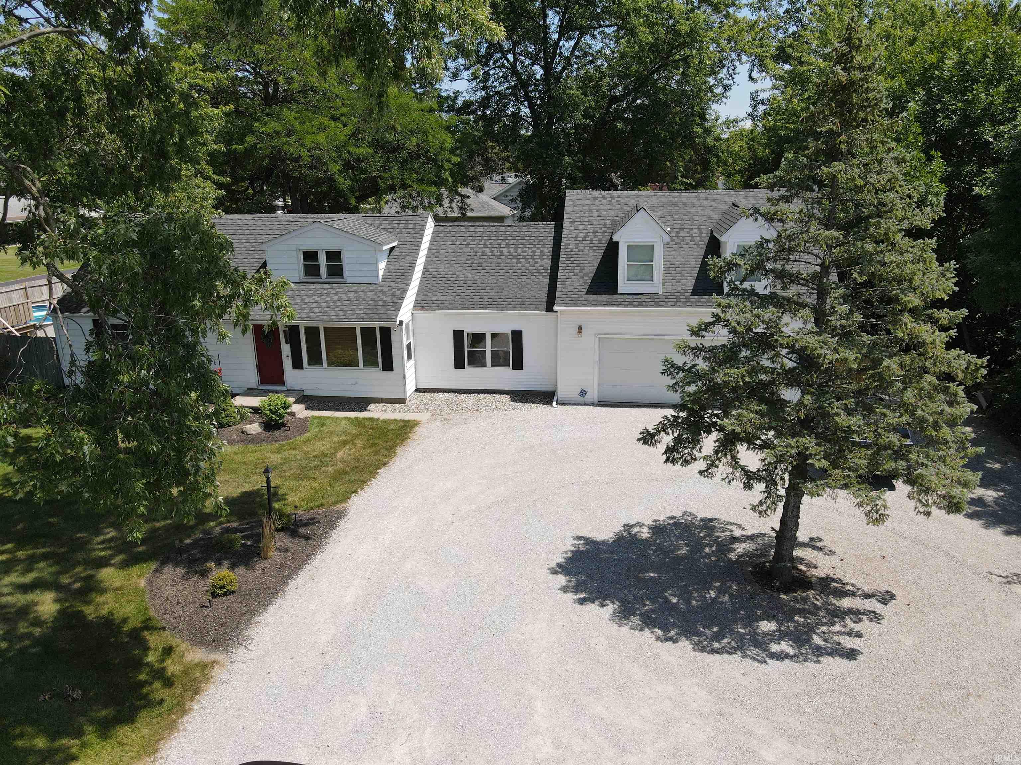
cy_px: 382
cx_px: 510
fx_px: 708
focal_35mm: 24
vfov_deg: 56.8
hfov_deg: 71.6
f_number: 2.8
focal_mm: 4.5
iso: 100
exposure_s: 1/640
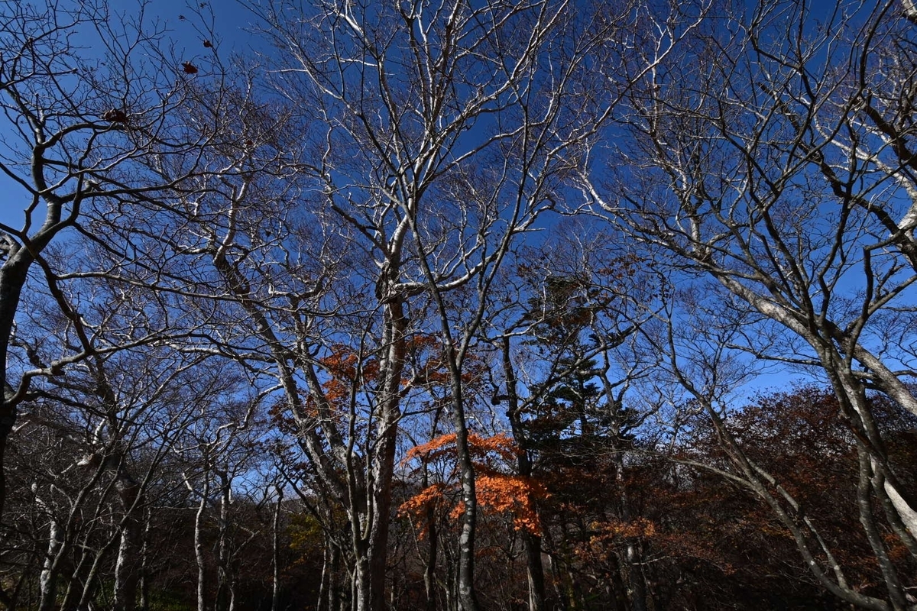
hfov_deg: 100.4
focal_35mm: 15
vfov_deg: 77.3
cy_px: 306
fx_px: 382
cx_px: 458
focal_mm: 10
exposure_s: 1/640
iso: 320
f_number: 11
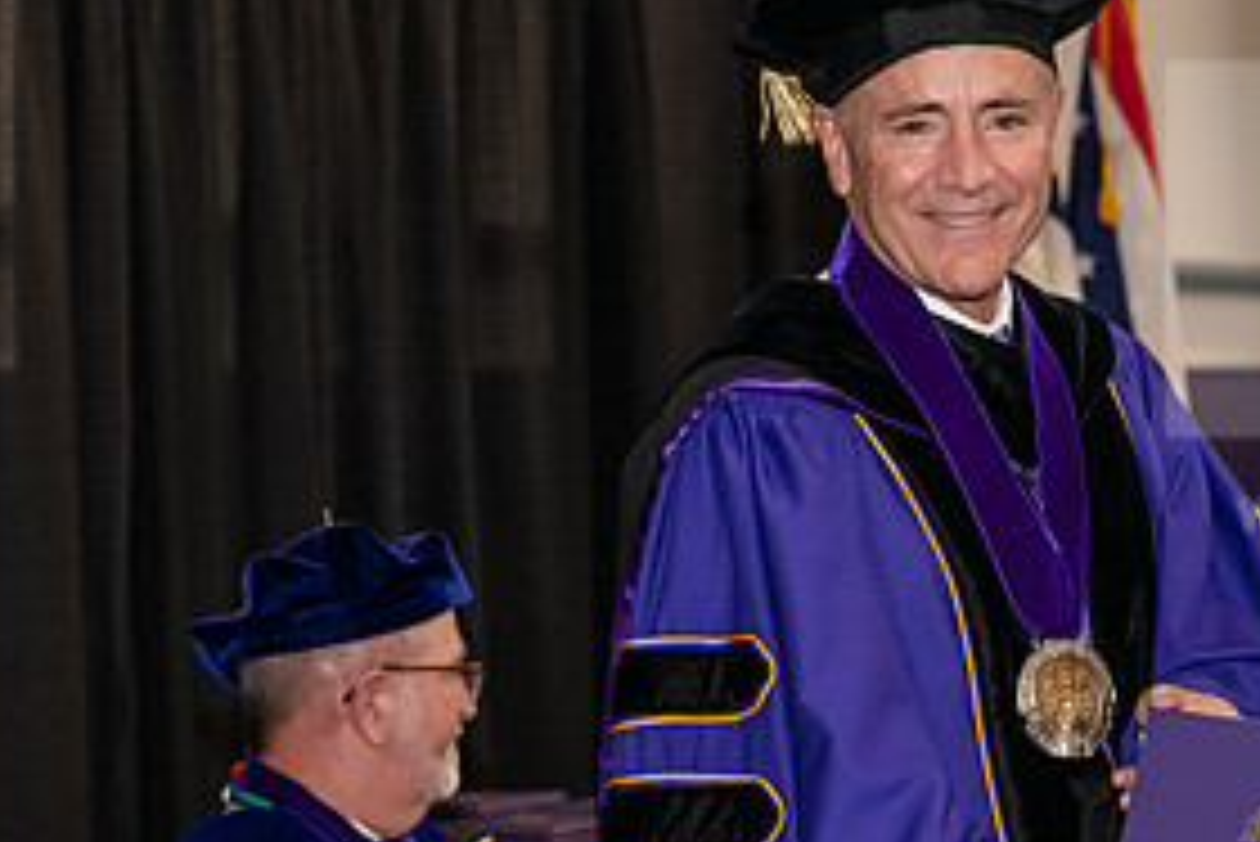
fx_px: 5077
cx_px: 1030
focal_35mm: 145
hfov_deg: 14.1
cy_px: 606
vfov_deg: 9.5
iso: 2500
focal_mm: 70
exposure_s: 1/200
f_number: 5
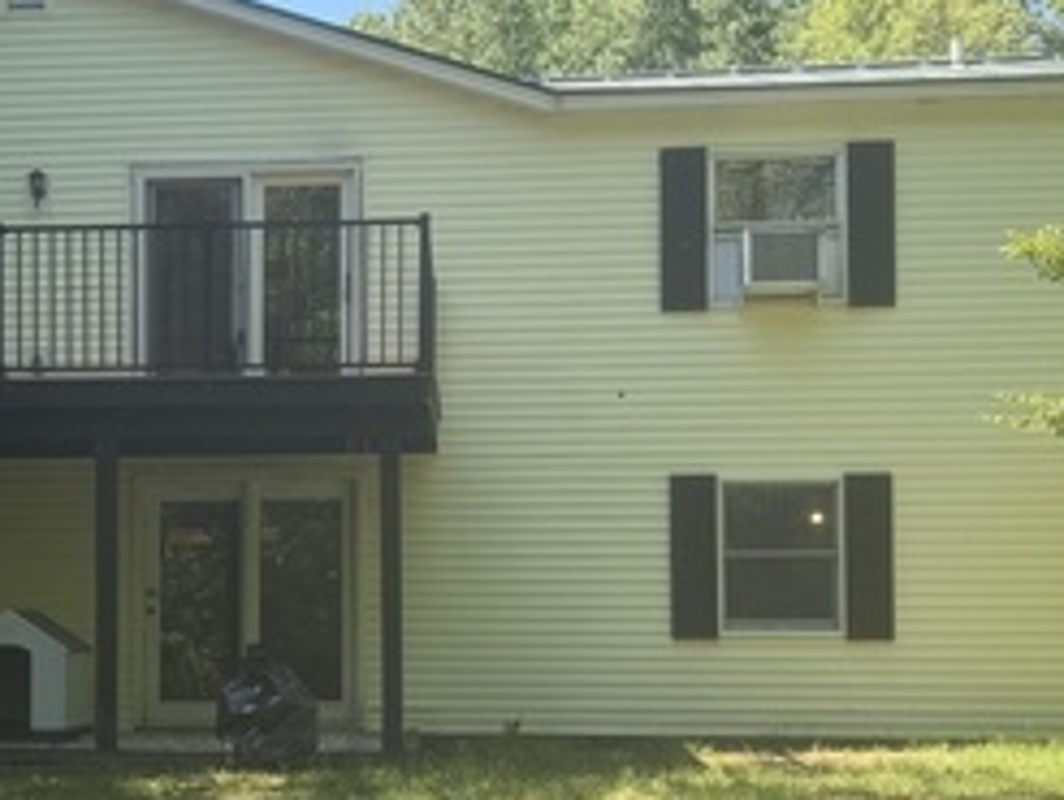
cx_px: 262
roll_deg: +0.0
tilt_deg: +3.2
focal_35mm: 65
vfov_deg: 22.5
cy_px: 541
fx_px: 2000
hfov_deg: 29.3
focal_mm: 6.76
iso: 80
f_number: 1.78
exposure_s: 1/868
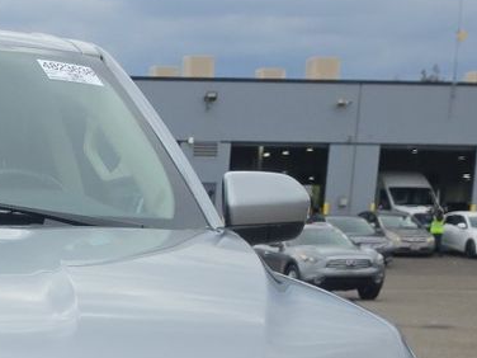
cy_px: 519
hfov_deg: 18.8
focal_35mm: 98
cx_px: -121
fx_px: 1350
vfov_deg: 14.2
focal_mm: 6.5
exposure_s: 1/5445
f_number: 1.4
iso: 65
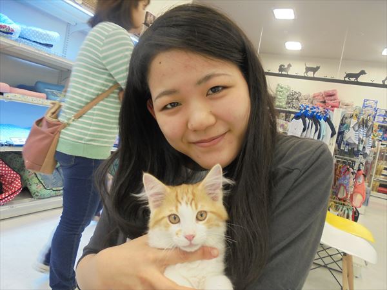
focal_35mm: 26
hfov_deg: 67.3
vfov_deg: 53.1
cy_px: 145
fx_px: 291
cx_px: 194
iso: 160
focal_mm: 4.6
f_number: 3.5
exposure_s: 1/30
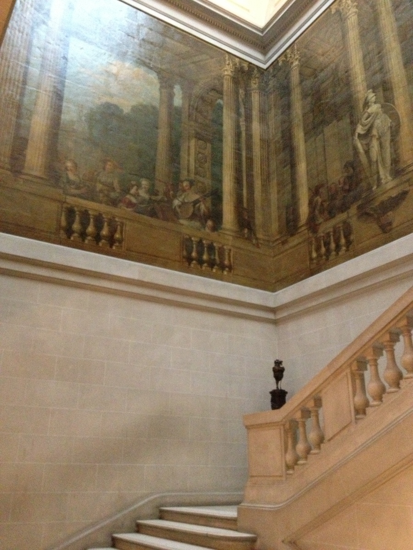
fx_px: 557
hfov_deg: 40.7
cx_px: 206
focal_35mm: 35
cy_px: 275
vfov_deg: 52.6
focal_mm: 4.28
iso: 800
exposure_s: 1/15
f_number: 2.4
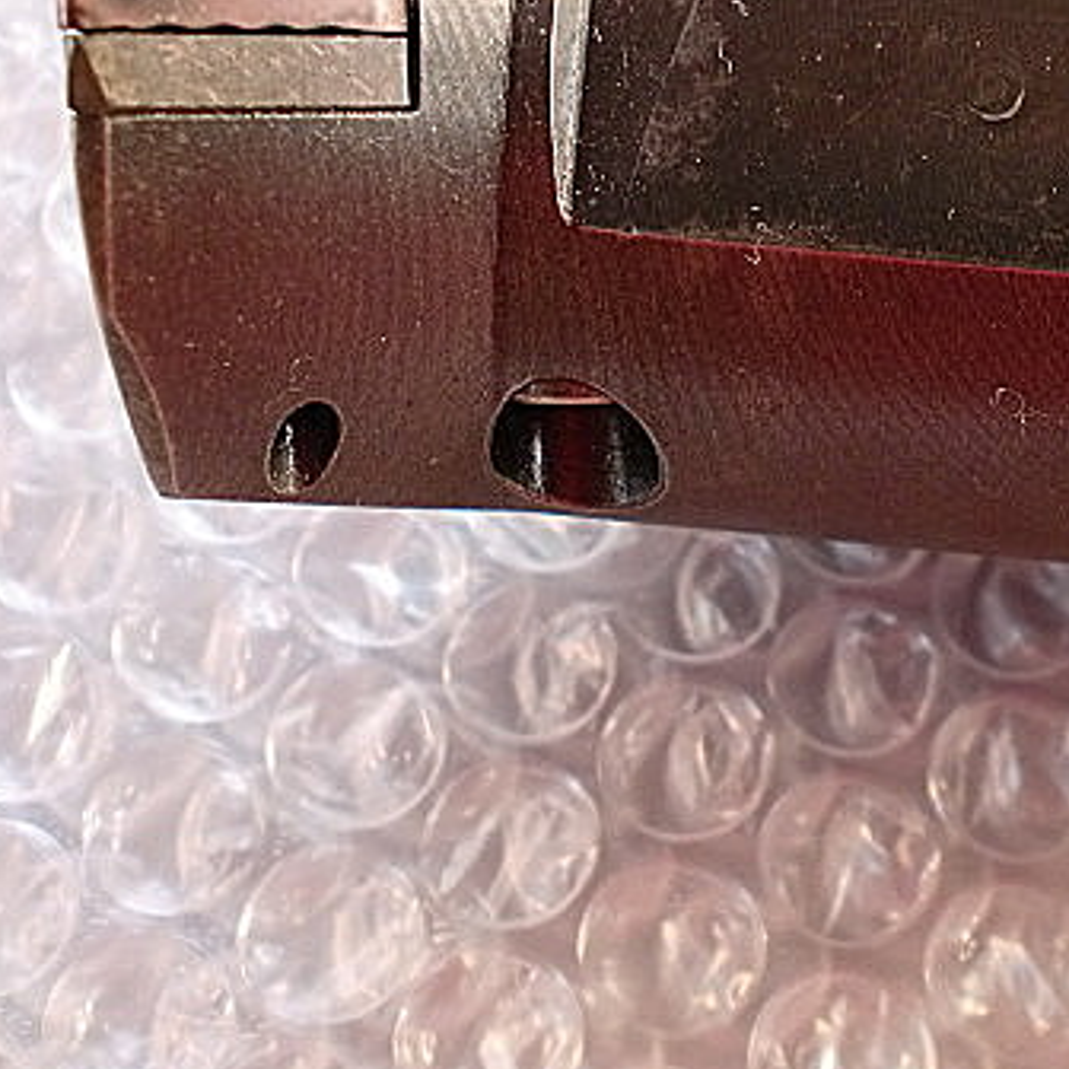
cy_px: 430
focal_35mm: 59
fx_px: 2061
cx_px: 744
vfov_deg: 29.0
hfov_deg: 28.8
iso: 200
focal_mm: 6.3
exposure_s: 1/60
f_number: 3.1
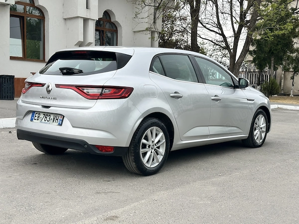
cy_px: 112
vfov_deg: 30.3
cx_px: 150
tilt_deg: -3.9
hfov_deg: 39.7
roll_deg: -2.2
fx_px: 415
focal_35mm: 48
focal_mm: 6.86
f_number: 1.78
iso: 64
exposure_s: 1/785
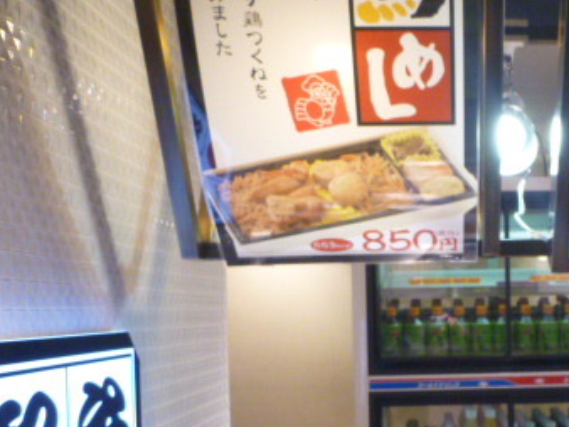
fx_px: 872
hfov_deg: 33.9
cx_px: 529
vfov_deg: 27.1
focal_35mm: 53
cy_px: 326
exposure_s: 1/125
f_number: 3.3
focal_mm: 4.9
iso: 500
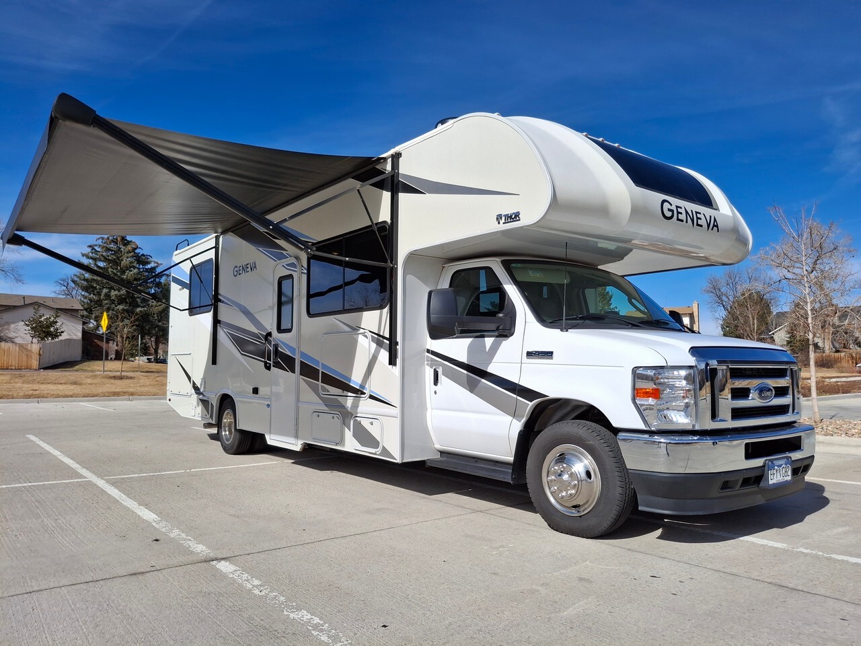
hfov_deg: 69.4
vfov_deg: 54.9
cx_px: 430
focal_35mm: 25
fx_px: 622
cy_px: 323
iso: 32
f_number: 1.8
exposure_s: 1/3300
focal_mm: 4.69
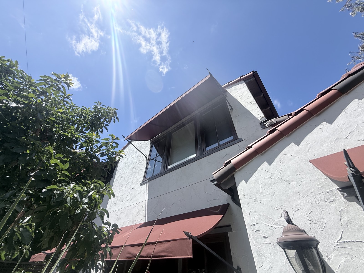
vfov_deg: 85.7
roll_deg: -5.1
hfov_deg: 102.1
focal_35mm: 14
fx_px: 147
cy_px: 136
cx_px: 182
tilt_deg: +43.4
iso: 50
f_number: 2.2
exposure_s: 1/1901
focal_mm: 2.22
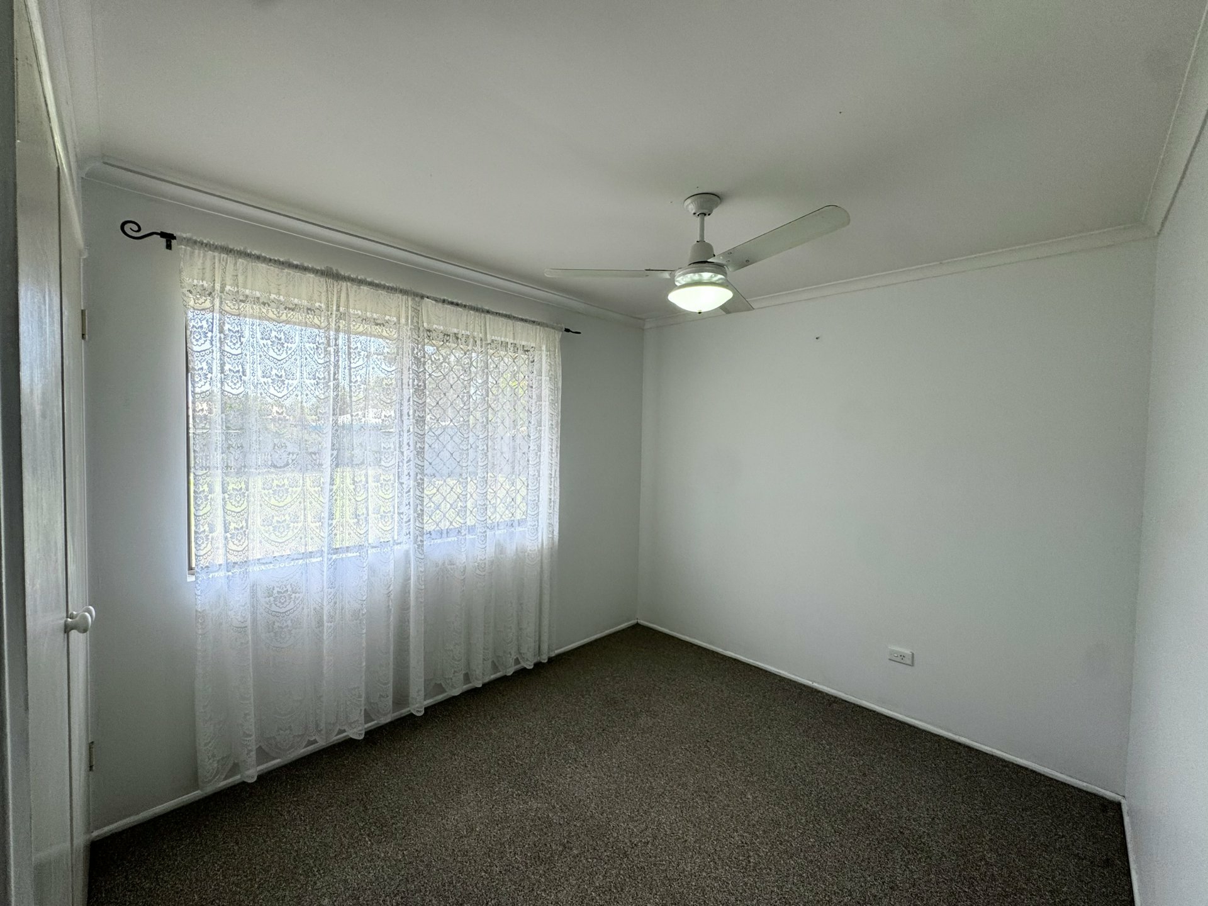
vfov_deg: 85.7
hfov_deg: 102.1
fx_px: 489
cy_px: 453
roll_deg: -1.3
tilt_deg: -1.8
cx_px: 604
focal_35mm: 14
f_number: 2.2
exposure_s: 1/100
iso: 40
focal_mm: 2.22
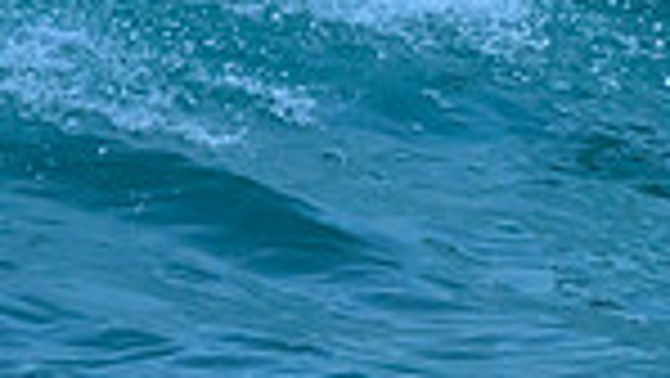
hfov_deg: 0.6
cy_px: -233
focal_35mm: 3896
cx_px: 1013
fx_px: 69253
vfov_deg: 0.3
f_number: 6.3
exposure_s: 1/1250
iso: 3200
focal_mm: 800
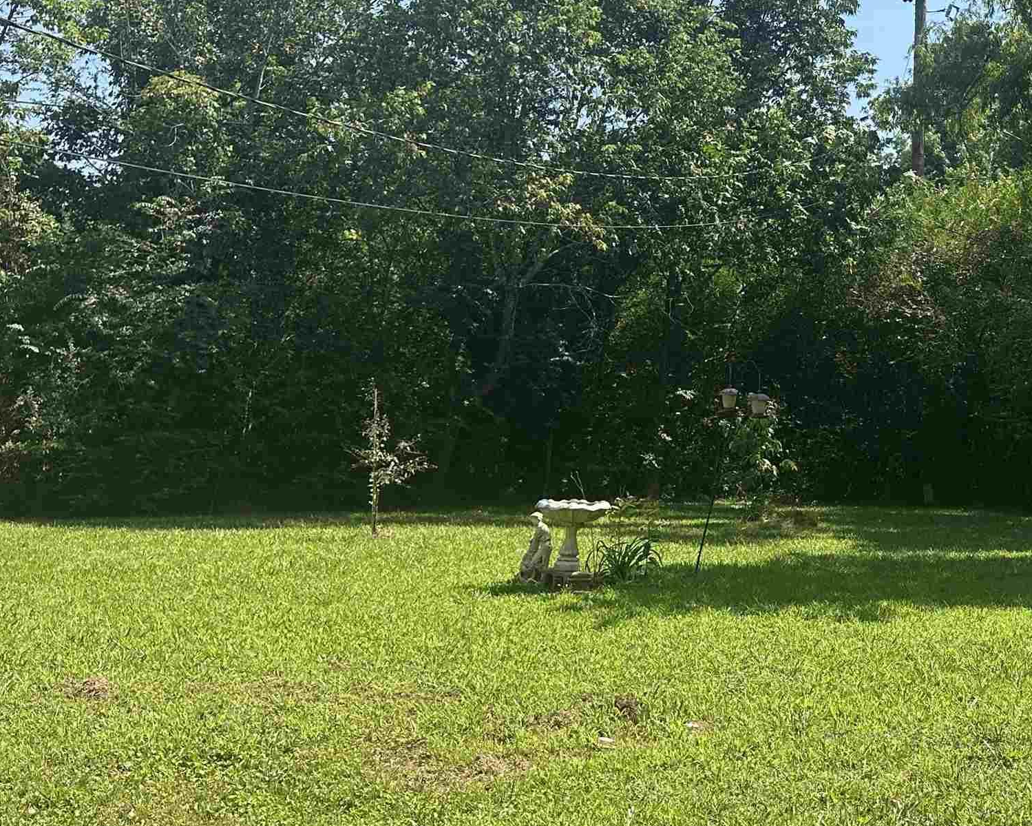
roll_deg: -0.9
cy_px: 318
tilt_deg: +4.9
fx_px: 1466
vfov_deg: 31.3
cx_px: 978
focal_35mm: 48
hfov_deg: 35.8
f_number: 1.78
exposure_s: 1/1988
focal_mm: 6.86
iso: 80
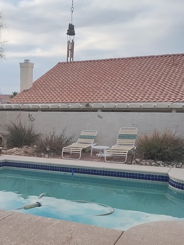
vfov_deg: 39.7
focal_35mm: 45
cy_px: 210
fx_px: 319
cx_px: 22
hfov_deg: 30.9
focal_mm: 4.71
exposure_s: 1/1576
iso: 101
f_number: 1.7
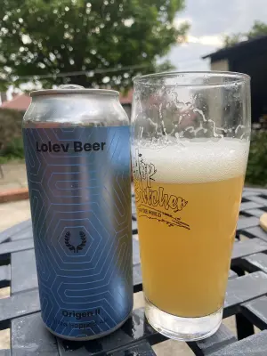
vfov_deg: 69.4
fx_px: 257
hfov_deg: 54.9
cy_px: 178
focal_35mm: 25
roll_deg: +3.5
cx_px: 134
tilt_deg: -9.1
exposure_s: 1/252
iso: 32
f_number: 1.8
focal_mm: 4.25
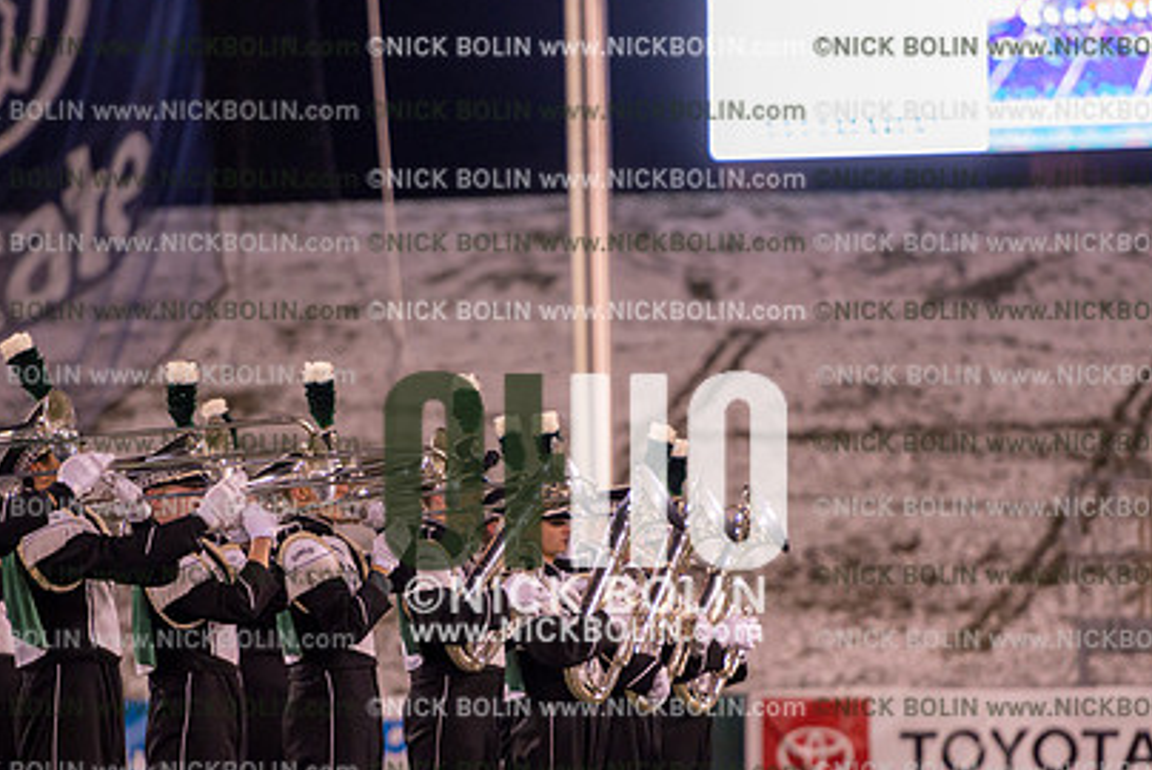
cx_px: 585
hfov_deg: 7.2
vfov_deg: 4.8
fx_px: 9190
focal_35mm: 287
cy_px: 509
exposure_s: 1/1250
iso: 2500
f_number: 2.8
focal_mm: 200
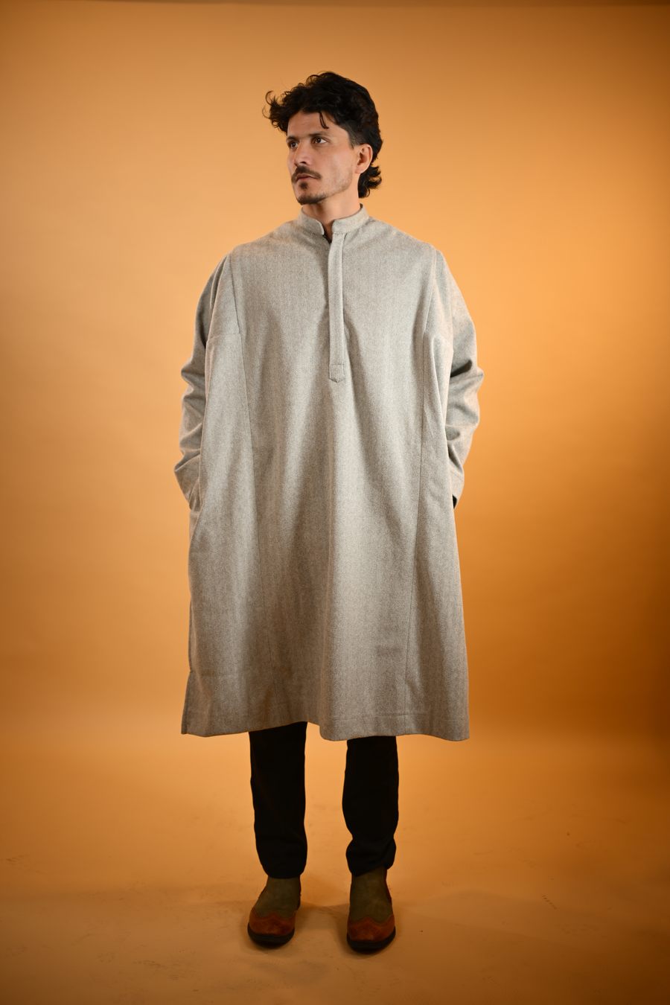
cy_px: 502
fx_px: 1396
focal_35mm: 50
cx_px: 335
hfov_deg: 27.0
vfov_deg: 39.6
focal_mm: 50
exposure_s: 1/200
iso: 125
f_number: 1.4
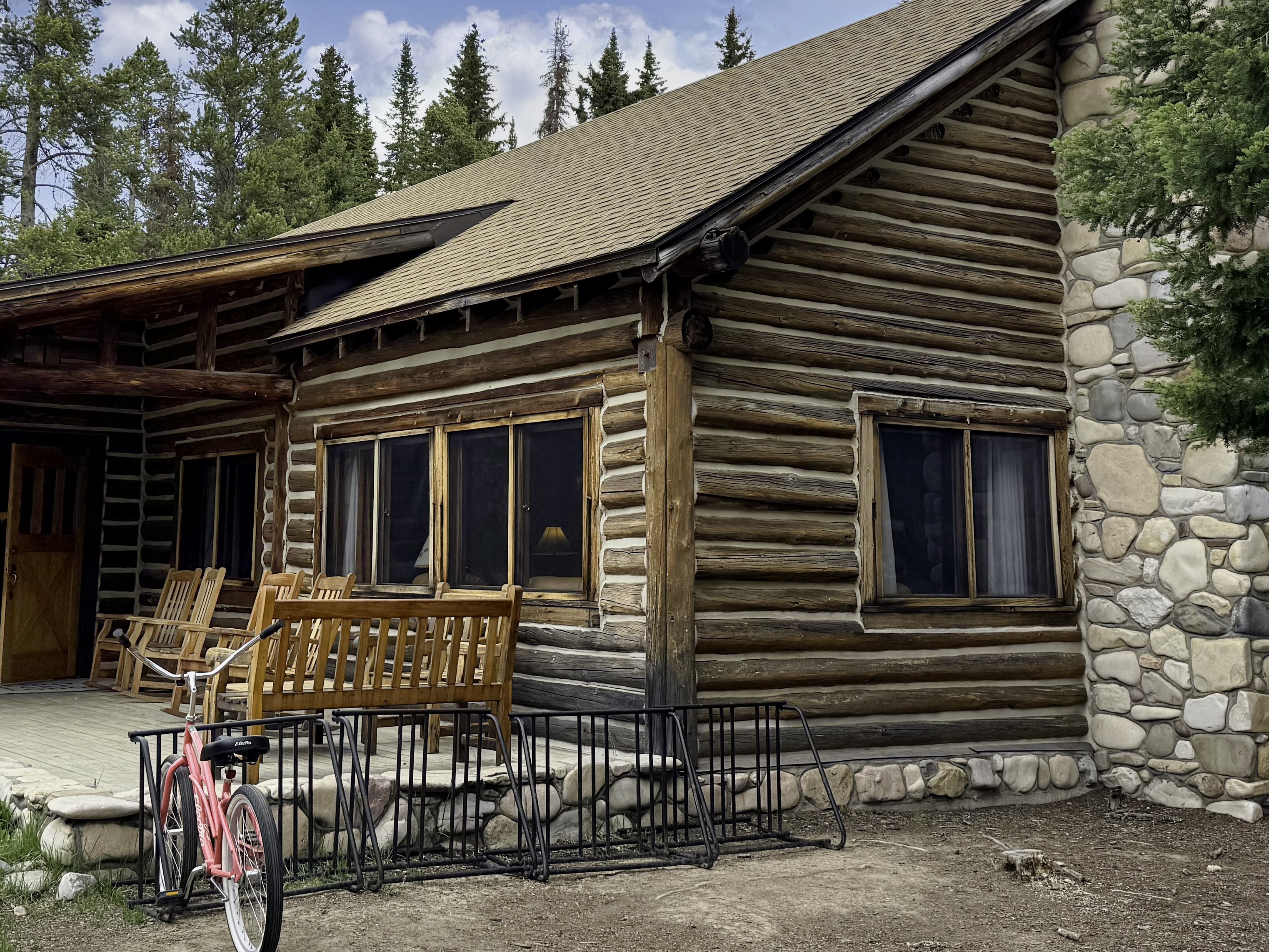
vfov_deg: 31.9
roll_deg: +0.3
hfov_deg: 41.9
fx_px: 1650
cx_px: 533
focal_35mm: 45
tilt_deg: +10.2
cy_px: 302
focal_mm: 6.76
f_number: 1.78
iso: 80
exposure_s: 1/3279
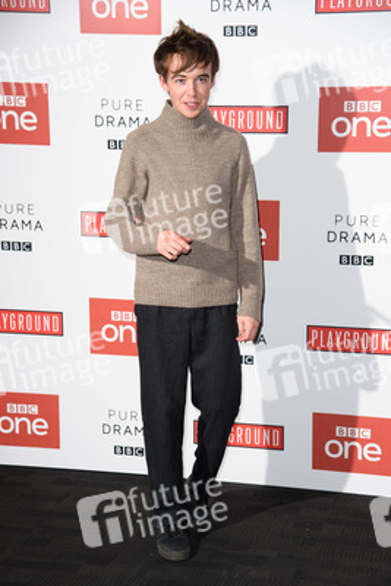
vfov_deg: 26.0
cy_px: 293
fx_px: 1270
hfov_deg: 17.5
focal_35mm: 78
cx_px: 196
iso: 1000
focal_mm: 78
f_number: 5.6
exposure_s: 1/250
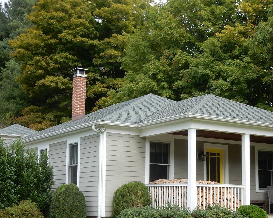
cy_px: 138
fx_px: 557
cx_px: 186
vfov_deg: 22.1
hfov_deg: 27.3
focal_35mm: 69
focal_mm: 9
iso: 125
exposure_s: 1/320
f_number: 4.5
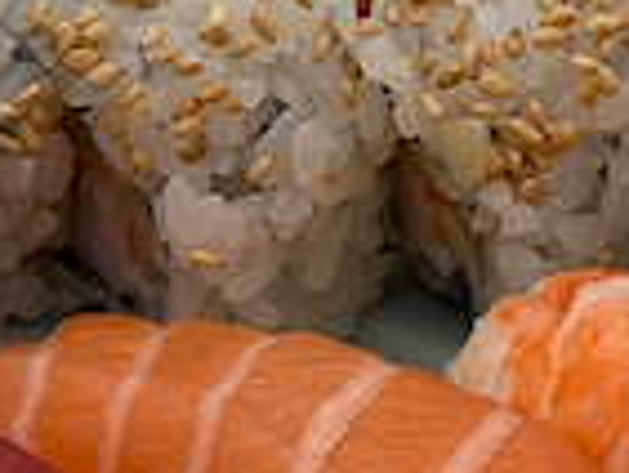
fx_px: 7438
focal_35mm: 409
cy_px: 319
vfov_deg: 3.6
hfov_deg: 4.8
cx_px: 415
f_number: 2.8
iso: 32
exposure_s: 1/99
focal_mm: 9
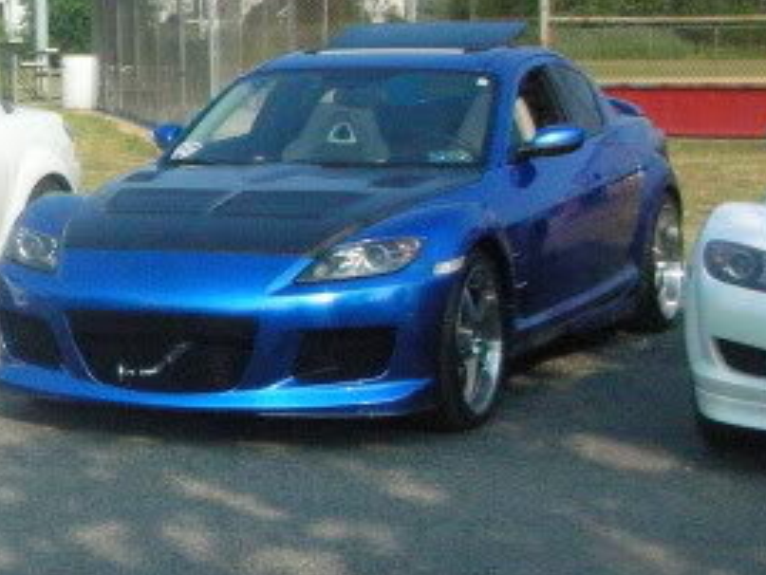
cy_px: 231
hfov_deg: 17.6
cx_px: -248
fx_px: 2302
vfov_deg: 14.2
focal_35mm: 104
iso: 400
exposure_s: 1/500
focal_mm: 5.8
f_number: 8.5
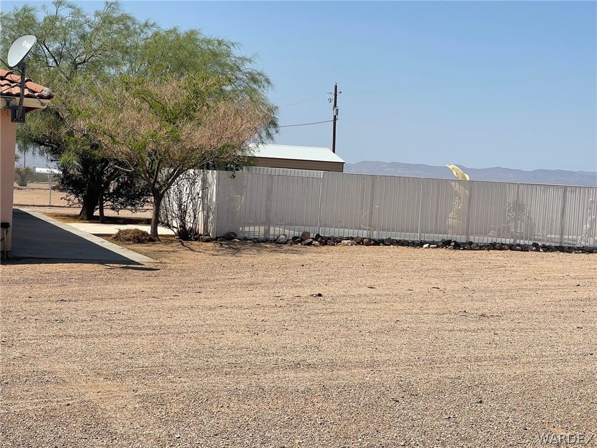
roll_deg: -0.4
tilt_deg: -5.7
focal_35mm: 64
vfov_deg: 22.9
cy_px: 224
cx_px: 298
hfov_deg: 30.3
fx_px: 1104
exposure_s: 1/1876
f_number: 2.2
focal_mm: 7.5
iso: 20
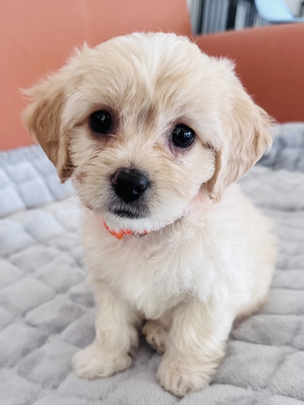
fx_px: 281
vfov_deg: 71.6
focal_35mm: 24
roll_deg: -3.6
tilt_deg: -26.0
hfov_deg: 56.8
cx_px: 152
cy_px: 202
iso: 250
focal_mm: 6.76
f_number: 1.78
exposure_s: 1/60
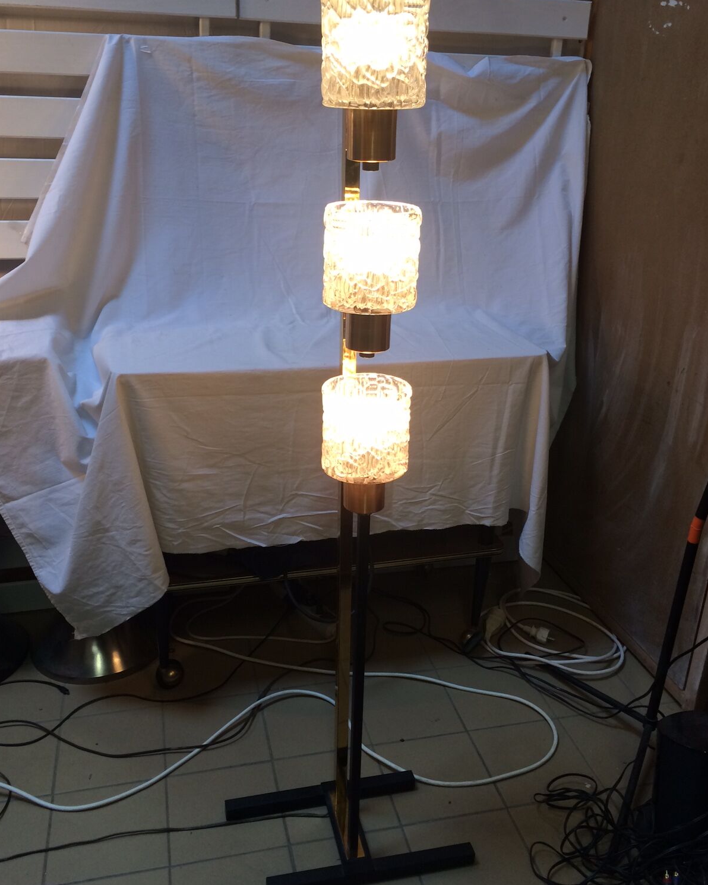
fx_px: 812
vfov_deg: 57.2
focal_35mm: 31
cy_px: 442
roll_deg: -1.5
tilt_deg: -22.6
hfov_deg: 47.1
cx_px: 351
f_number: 2.2
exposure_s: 1/33
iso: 40
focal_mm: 4.15
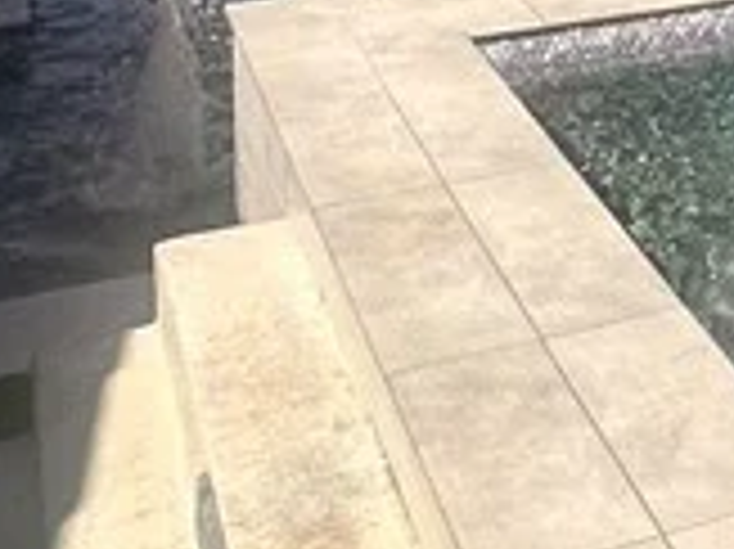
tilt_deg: -4.9
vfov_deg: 14.8
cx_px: 964
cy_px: -423
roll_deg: -0.2
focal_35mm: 88
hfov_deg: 20.3
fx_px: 1865
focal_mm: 2.22
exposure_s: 1/2304
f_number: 2.2
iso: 40
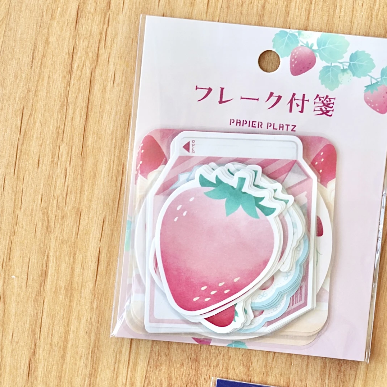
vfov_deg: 15.2
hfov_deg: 15.1
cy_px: 194
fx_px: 1455
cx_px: 246
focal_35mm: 115
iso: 3200
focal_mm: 90
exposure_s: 1/100
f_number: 9
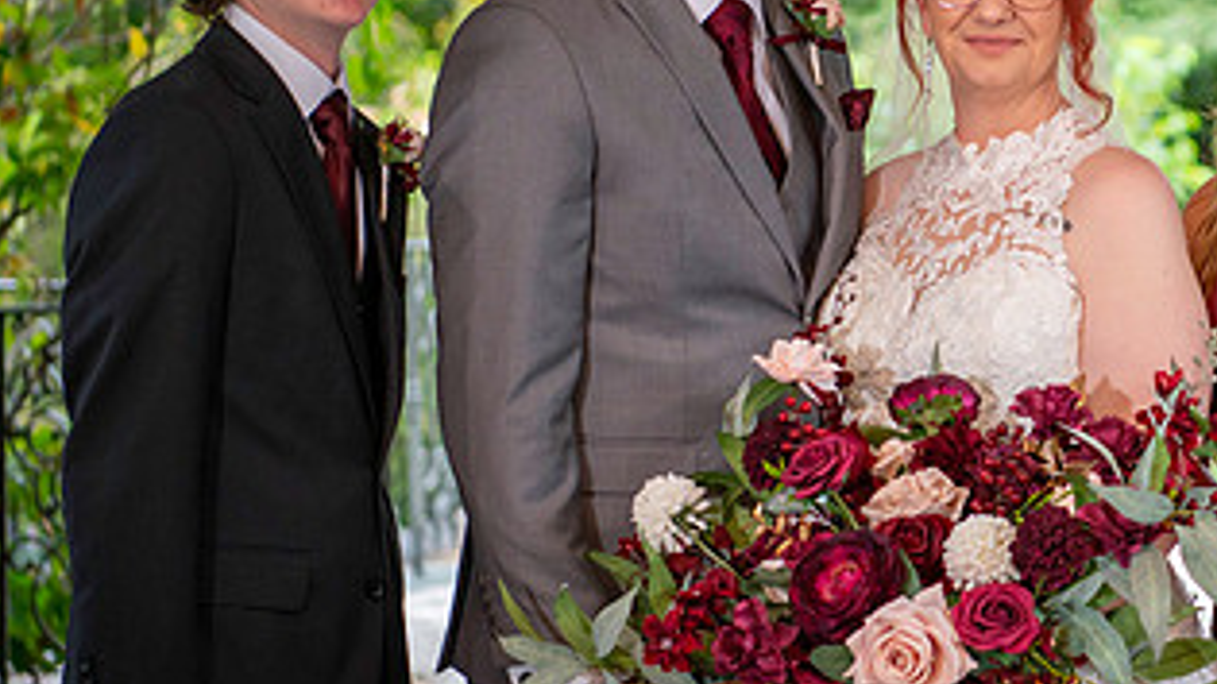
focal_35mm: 149
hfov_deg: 14.3
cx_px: 1096
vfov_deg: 8.1
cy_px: 229
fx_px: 4807
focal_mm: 70
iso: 800
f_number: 2.8
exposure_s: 1/640
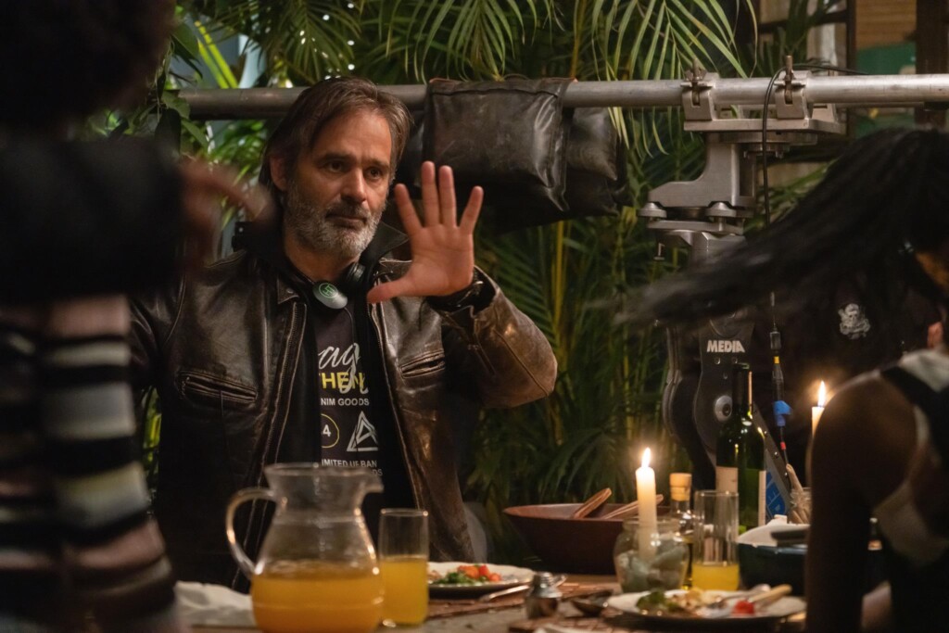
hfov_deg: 20.2
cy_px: 316
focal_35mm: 101
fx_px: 2663
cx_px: 474
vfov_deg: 13.6
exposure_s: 1/80
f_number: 4
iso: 3200
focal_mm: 101
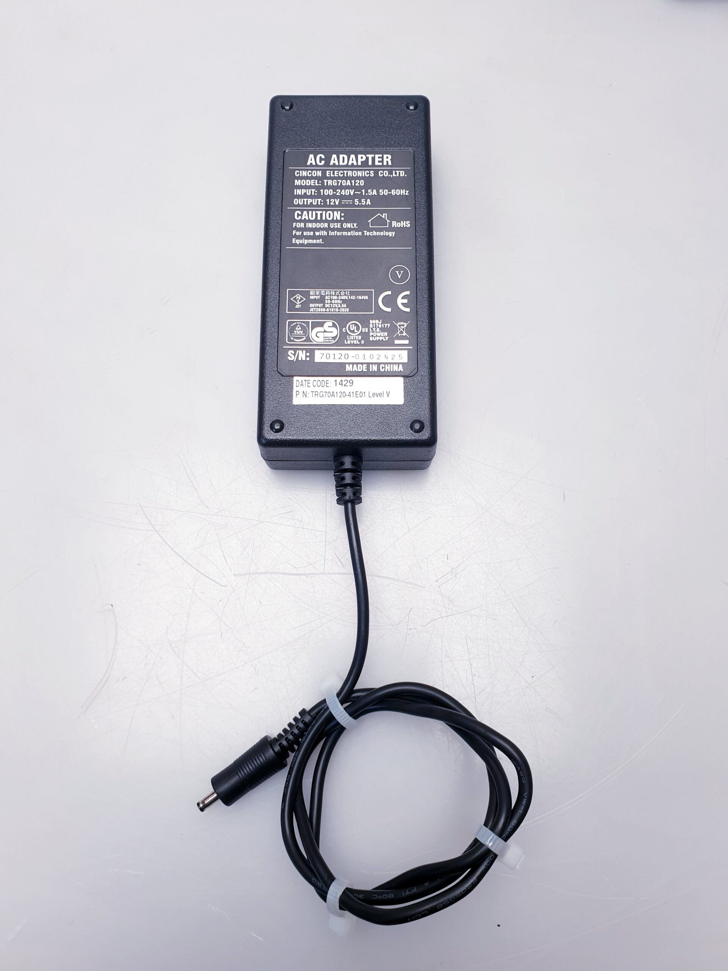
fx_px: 729
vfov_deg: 67.3
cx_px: 364
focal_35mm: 26
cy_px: 486
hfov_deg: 53.1
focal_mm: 4.3
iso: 50
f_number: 2.4
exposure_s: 1/50
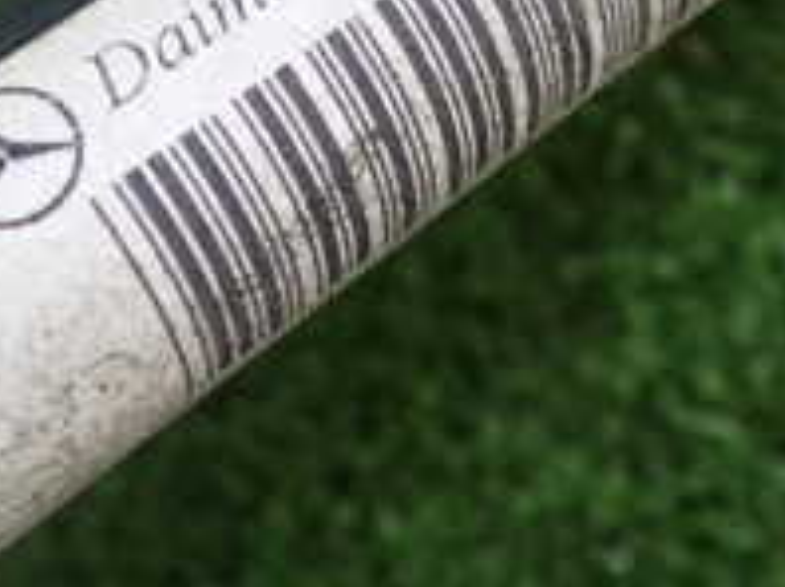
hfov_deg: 21.4
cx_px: 587
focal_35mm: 91
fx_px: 2061
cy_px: 24
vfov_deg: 15.9
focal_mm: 5.4
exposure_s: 1/30
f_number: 2.3
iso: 200
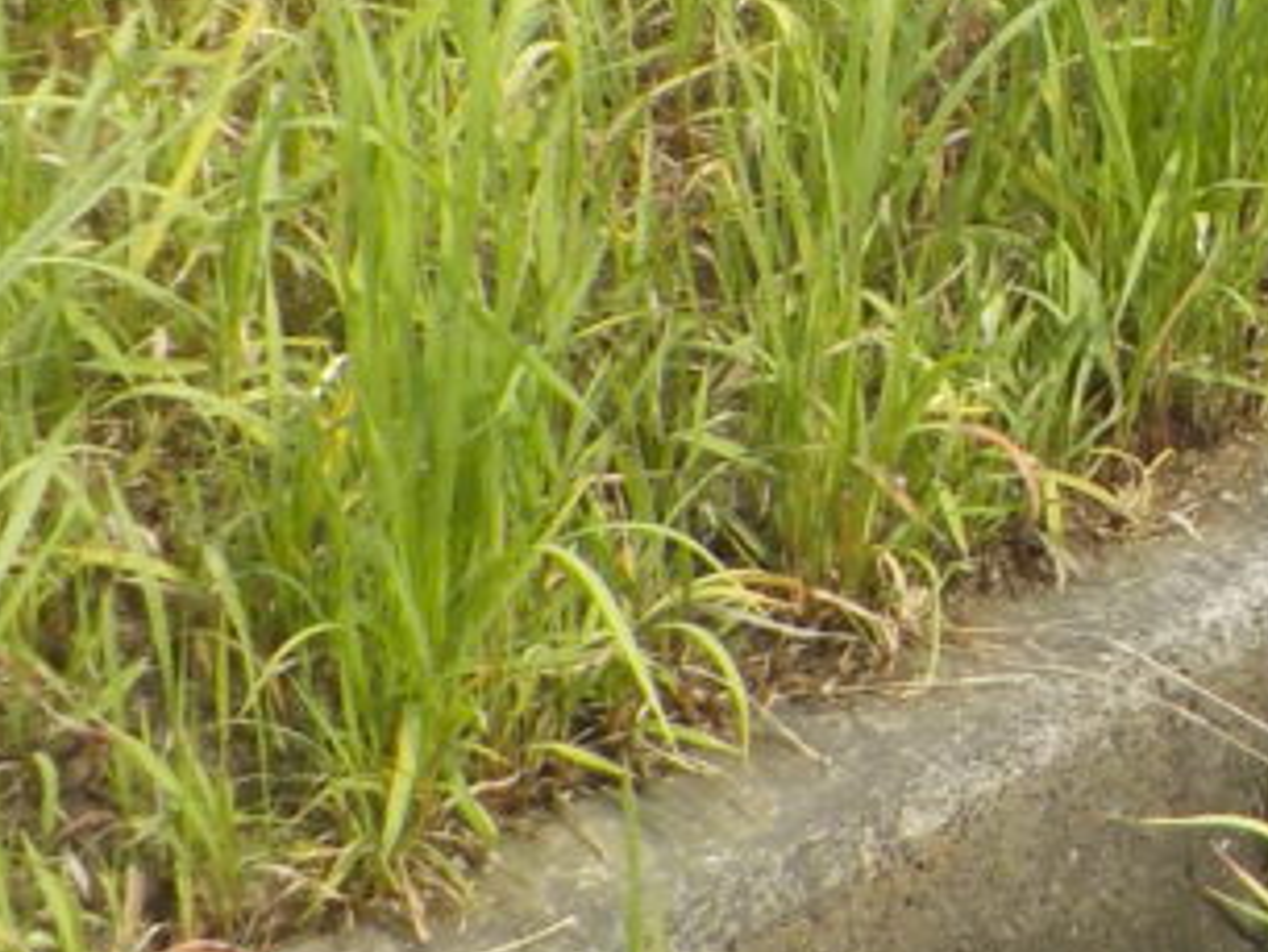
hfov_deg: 15.8
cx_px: 1671
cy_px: 154
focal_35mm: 118
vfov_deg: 12.5
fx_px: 4324
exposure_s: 1/500
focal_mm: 4.1
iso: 125
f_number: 3.3
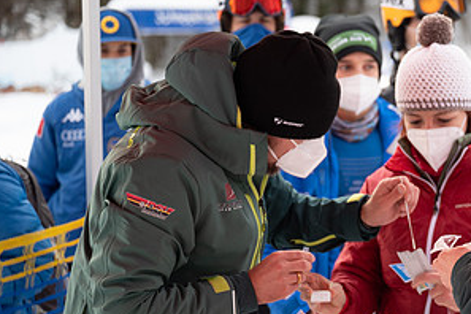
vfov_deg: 11.7
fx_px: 1531
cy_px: 246
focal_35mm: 117
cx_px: 452
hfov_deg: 17.2
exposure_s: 1/160
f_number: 3.2
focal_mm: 60
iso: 320
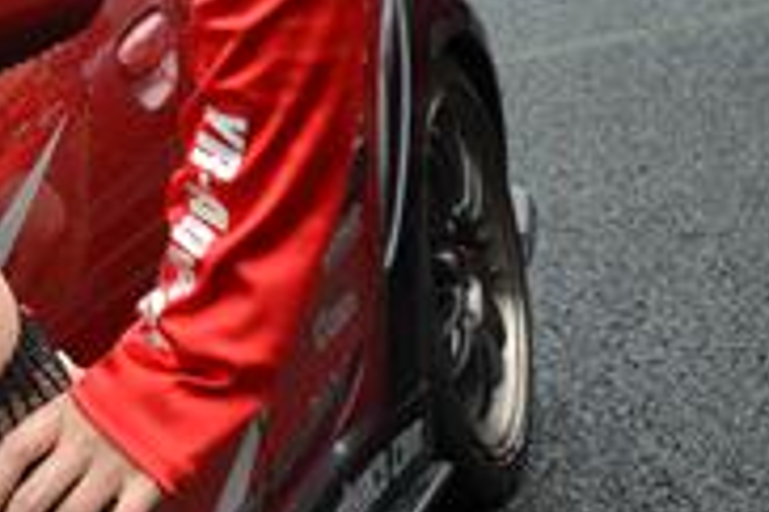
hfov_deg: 14.0
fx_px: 2924
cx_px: -380
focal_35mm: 137
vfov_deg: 9.8
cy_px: -118
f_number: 8
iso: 125
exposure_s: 1/250
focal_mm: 26
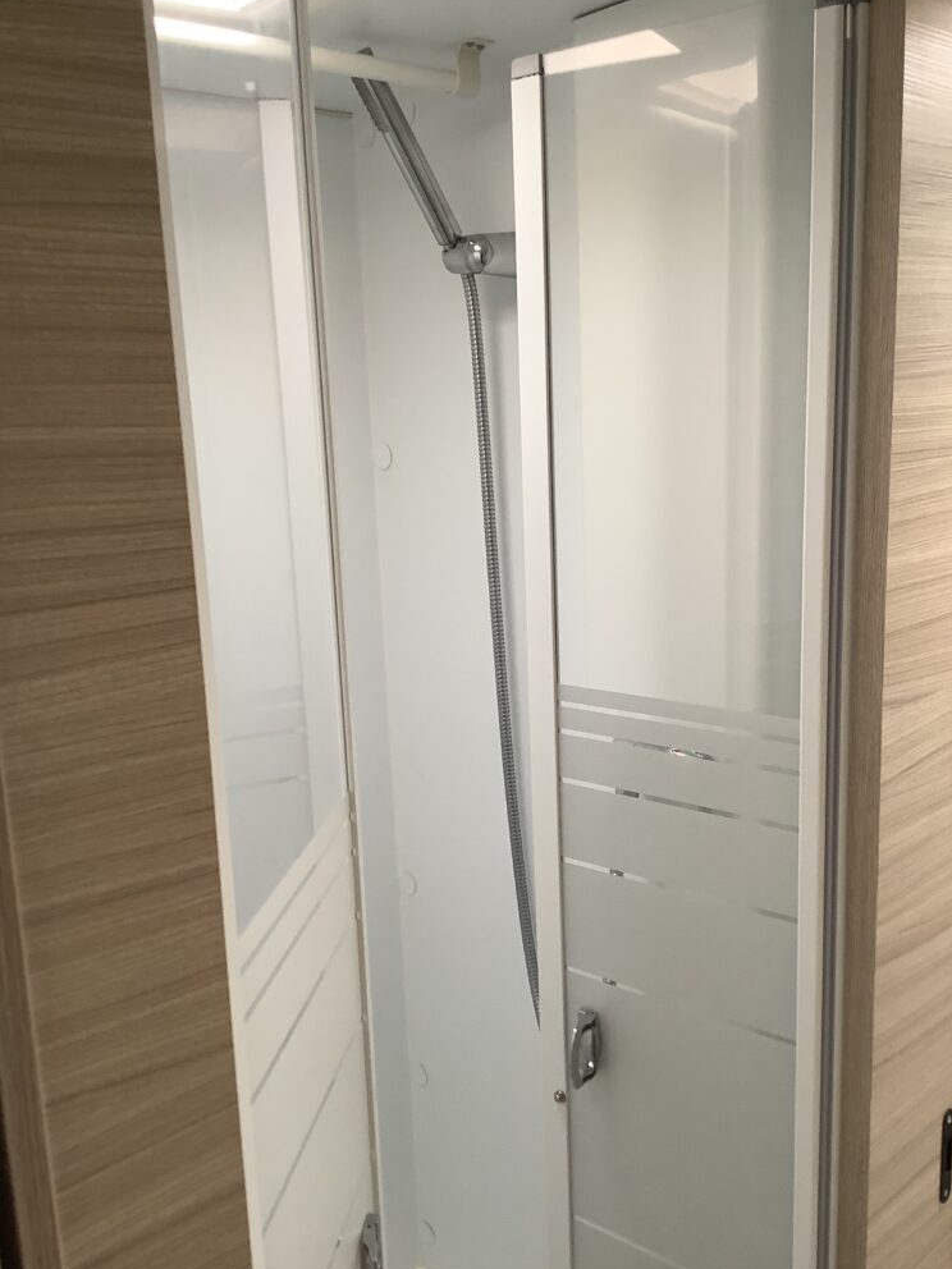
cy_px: 620
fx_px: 1173
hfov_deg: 44.2
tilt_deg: -13.0
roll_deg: +1.9
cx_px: 471
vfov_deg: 56.8
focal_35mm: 32
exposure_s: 1/60
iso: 125
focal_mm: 3.3
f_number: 2.4
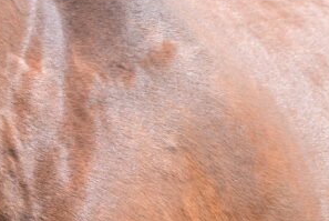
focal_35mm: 155
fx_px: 1419
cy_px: 168
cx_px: -86
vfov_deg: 8.9
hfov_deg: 12.8
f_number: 8
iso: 200
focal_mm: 45
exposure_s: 1/250
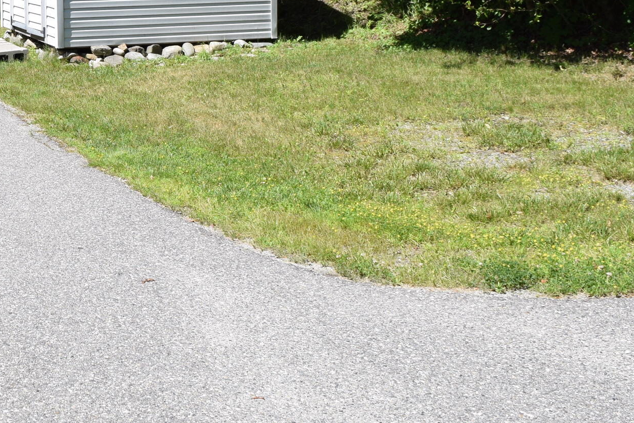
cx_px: -8
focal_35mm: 65
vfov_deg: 20.4
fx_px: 1145
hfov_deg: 28.9
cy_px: 25
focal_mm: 18
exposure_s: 1/400
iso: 200
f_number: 10
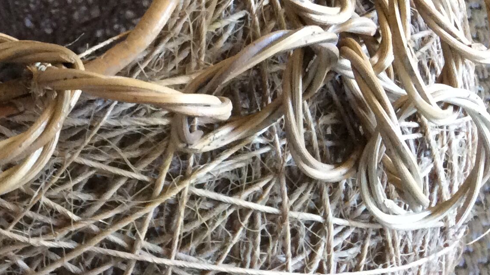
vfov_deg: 14.7
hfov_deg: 25.2
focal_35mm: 80
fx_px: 1039
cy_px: -31
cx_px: -2
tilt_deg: -68.0
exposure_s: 1/25
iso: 200
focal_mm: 3.3
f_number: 2.4
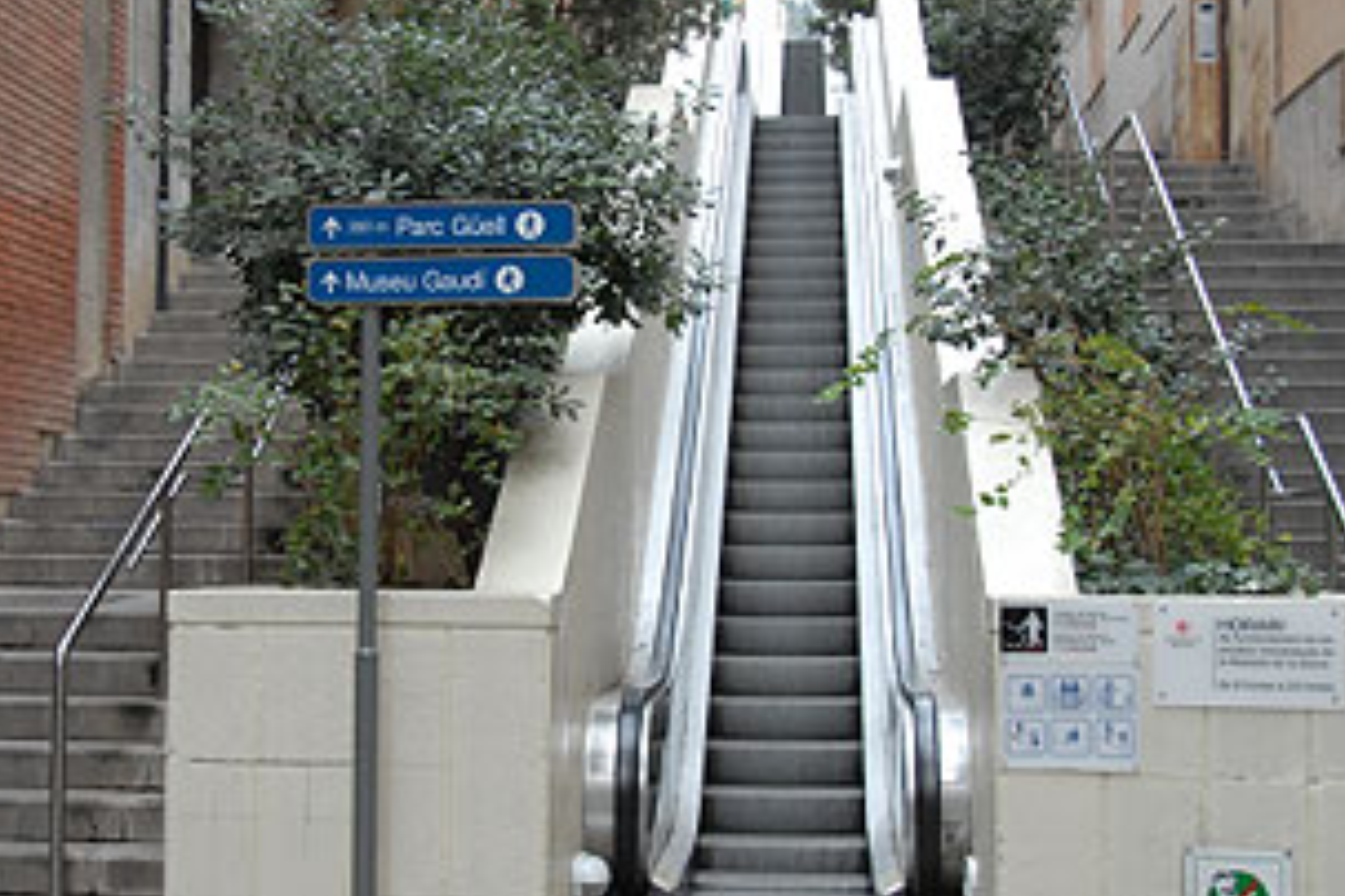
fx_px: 2167
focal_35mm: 58
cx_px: 550
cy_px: 428
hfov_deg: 34.4
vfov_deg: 23.4
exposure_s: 1/30
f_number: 3.8
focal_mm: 26
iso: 280
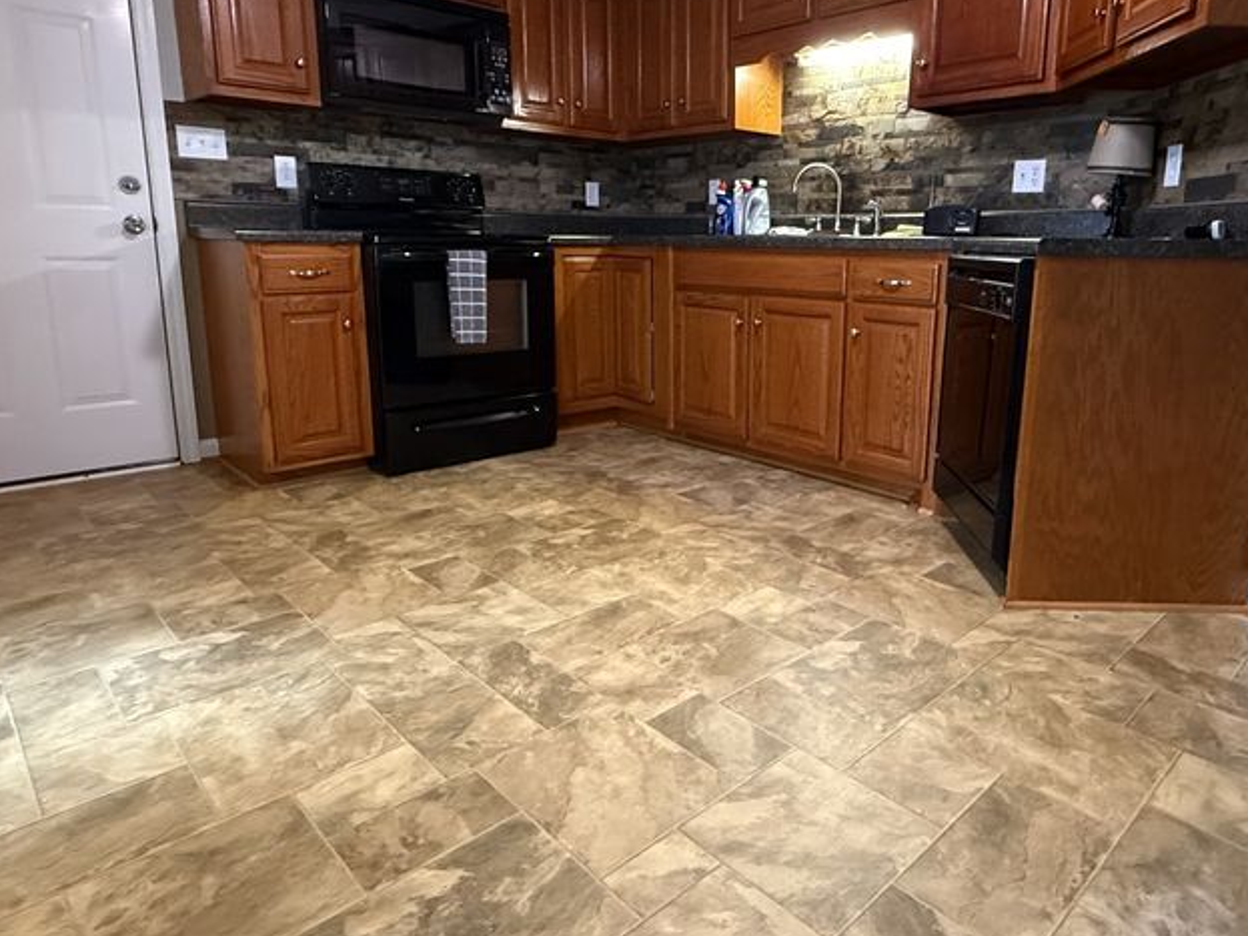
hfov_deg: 73.5
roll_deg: -0.1
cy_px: 403
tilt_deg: -11.4
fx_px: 829
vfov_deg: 58.6
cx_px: 719
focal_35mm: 23
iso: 800
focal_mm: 2.22
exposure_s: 1/60
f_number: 2.2
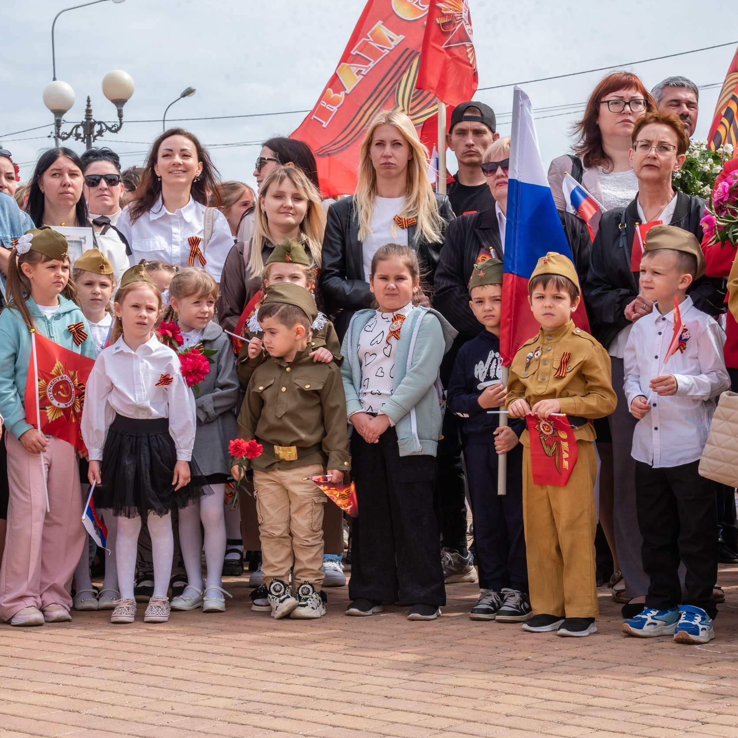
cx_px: 303
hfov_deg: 21.6
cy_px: 368
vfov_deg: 21.7
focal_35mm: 80
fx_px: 1930
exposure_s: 1/160
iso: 320
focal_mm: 62
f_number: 13
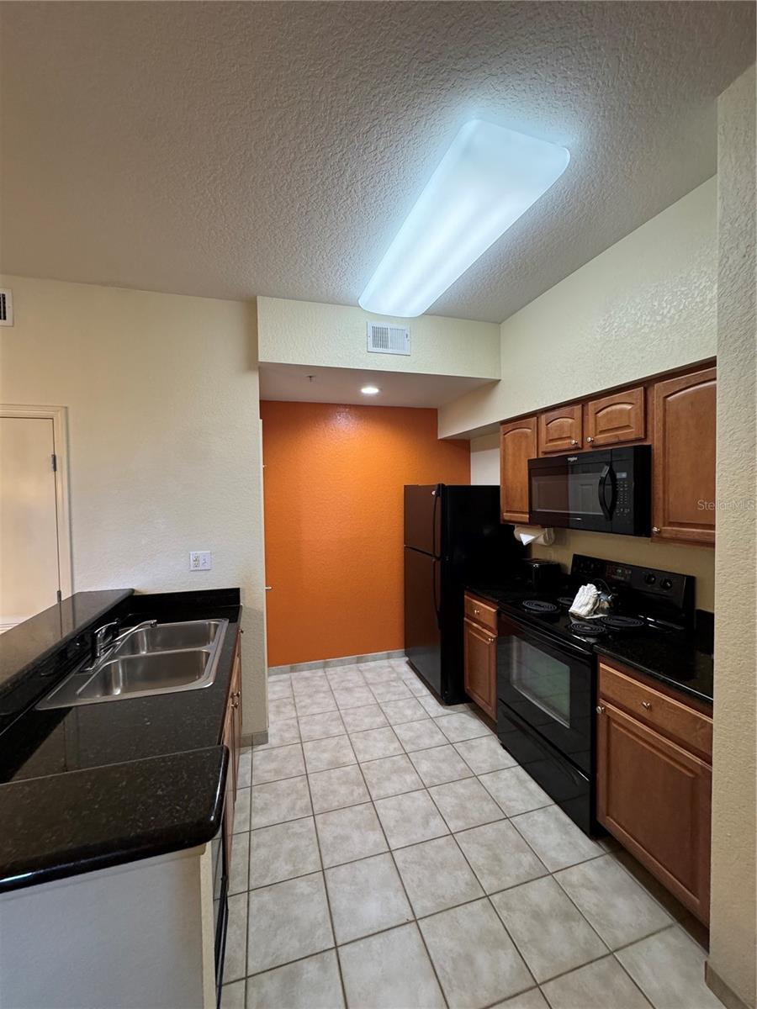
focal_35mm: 14
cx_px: 378
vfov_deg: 102.1
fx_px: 408
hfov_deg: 85.7
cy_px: 504
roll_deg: +0.8
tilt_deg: -3.0
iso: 320
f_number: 2.2
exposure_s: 1/120
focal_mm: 2.22
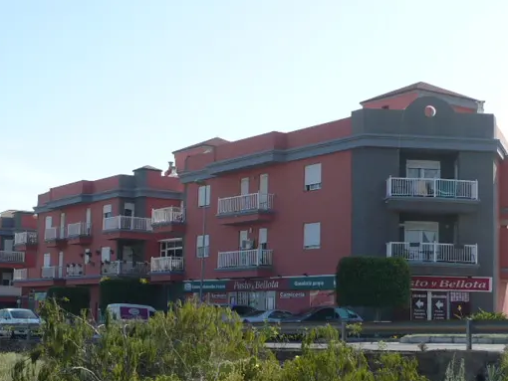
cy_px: 221
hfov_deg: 30.2
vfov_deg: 22.9
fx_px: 940
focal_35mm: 64
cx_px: 230
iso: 100
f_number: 8
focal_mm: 5.8
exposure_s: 1/160
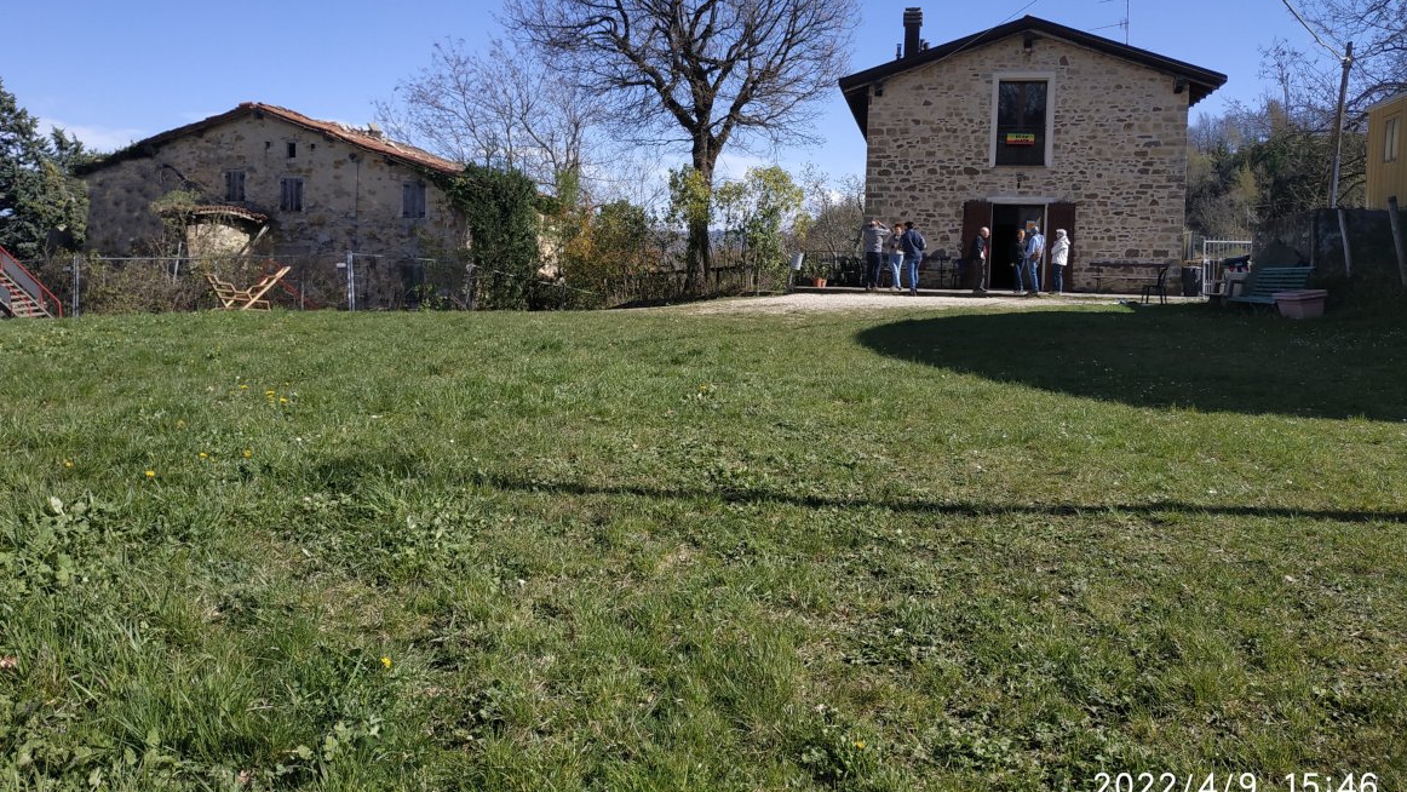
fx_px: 1007
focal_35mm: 27
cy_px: 300
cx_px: 696
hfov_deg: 69.9
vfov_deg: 42.6
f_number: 1.9
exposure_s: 1/1687
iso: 100
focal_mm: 3.94
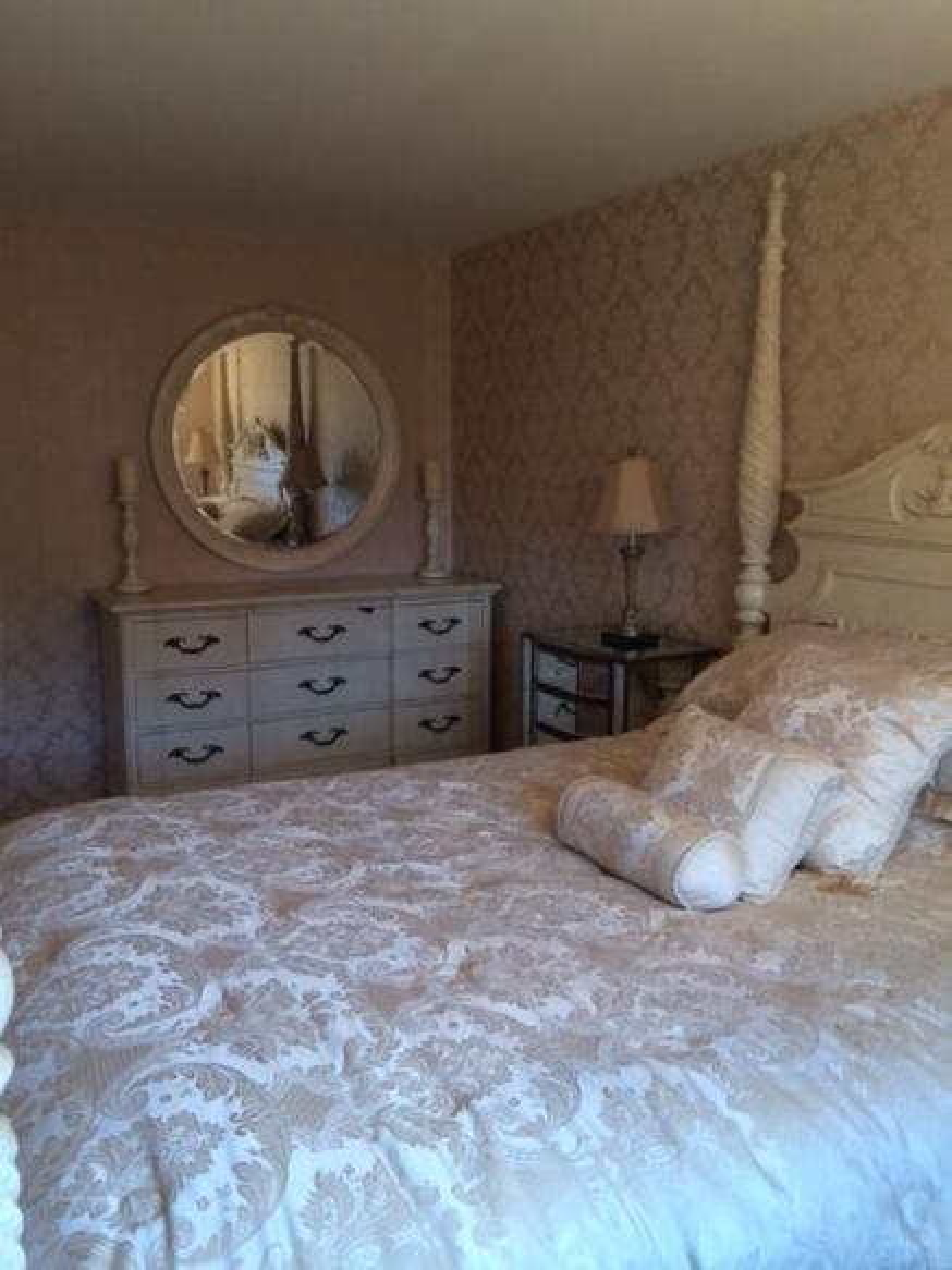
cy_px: 635
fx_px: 1100
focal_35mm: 30
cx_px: 476
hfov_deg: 46.8
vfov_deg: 60.0
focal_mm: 4.12
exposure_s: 1/33
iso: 80
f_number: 2.2
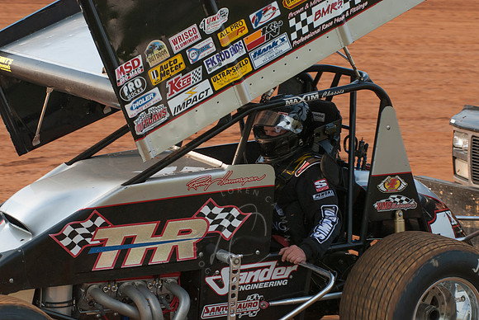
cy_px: 160
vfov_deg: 11.4
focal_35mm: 120
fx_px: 1598
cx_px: 240
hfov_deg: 17.0
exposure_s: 1/400
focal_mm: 80
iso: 250
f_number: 5.6
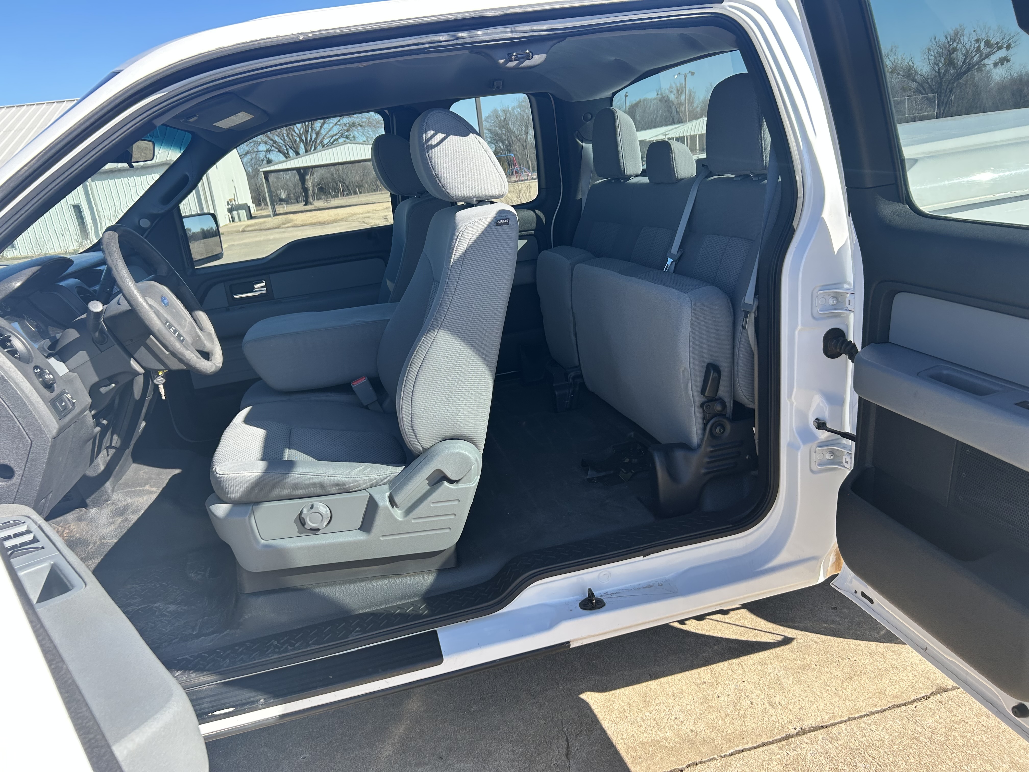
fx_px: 773
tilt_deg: -17.0
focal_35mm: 26
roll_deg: +6.5
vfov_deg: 53.1
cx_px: 514
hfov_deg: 67.3
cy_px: 386
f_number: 1.5
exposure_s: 1/894
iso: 50
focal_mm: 5.7
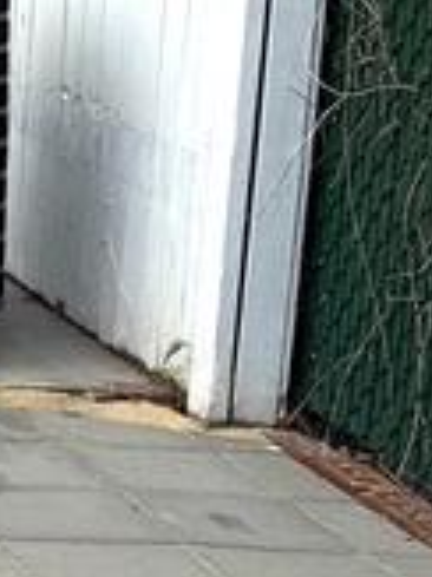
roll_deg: -1.5
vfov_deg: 12.0
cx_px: -935
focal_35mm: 159
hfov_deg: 7.9
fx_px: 2649
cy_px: -227
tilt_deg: -1.5
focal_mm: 6.76
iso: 80
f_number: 1.78
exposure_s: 1/5714
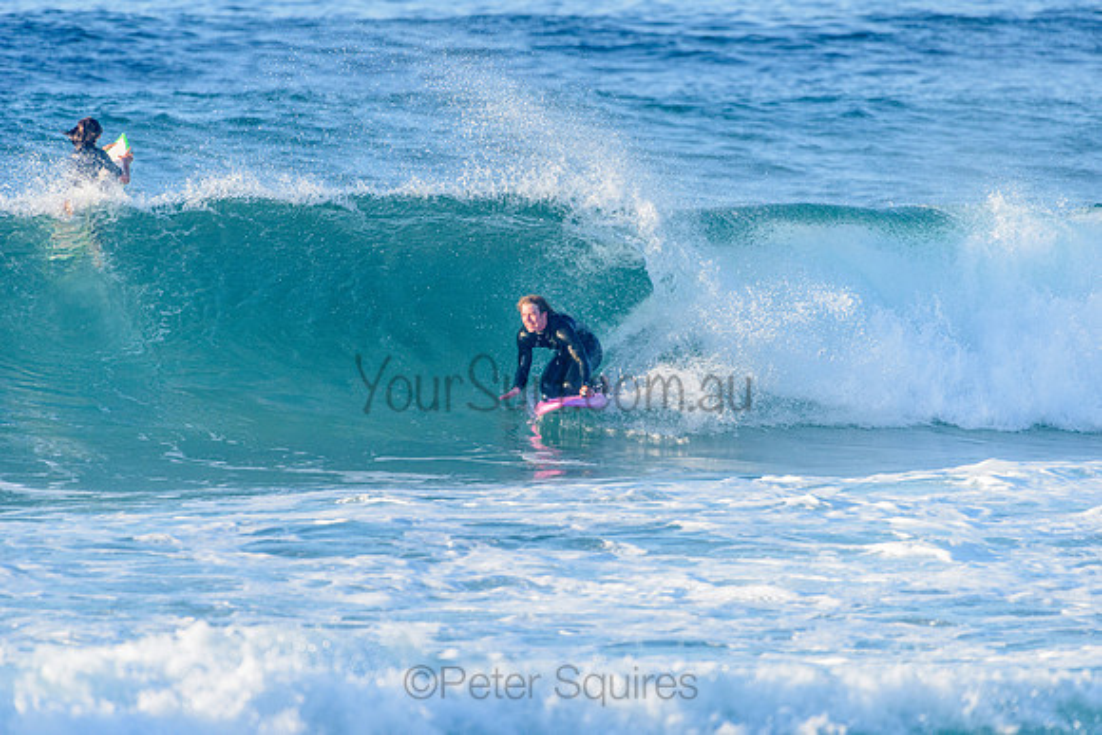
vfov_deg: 2.8
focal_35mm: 500
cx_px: 551
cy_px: 368
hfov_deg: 4.1
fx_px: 15308
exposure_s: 1/2000
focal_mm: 500
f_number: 5.6
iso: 560
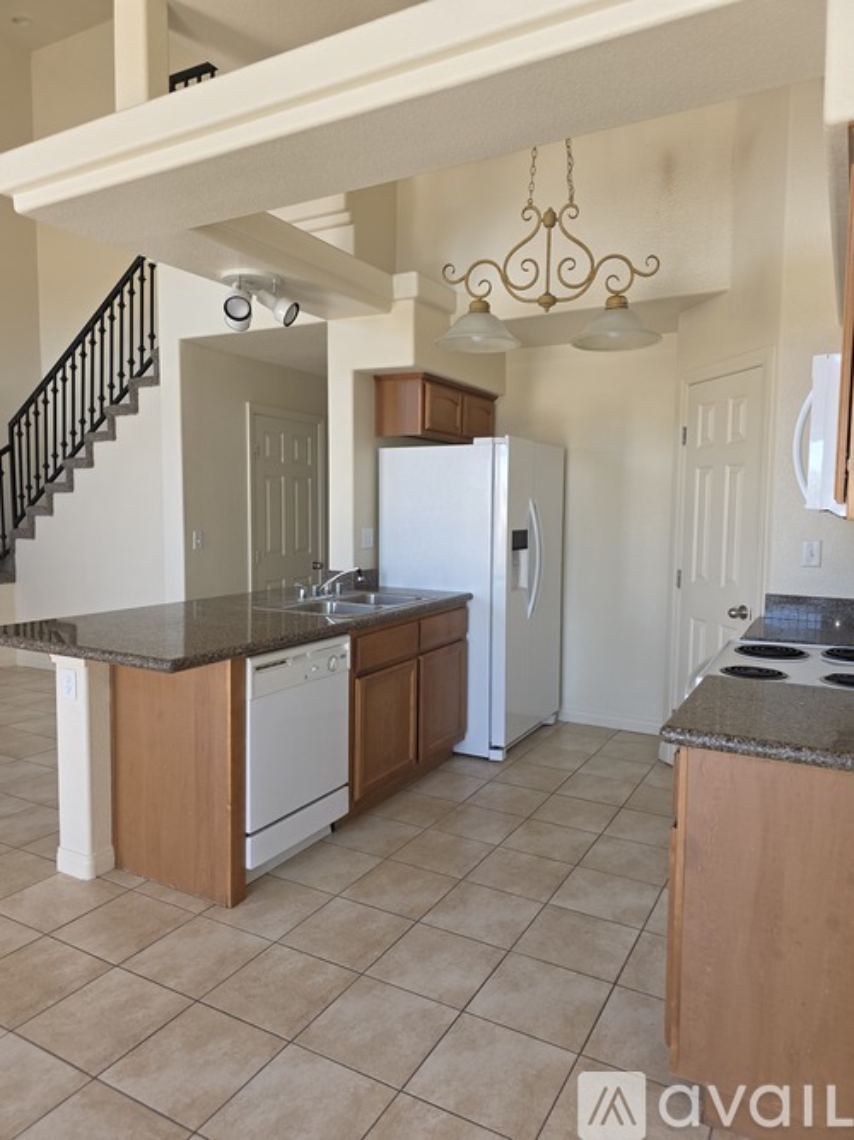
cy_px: 570
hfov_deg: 58.9
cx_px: 427
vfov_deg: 73.9
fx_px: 757
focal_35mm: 23
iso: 25
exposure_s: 1/60
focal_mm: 6.3
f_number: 1.7
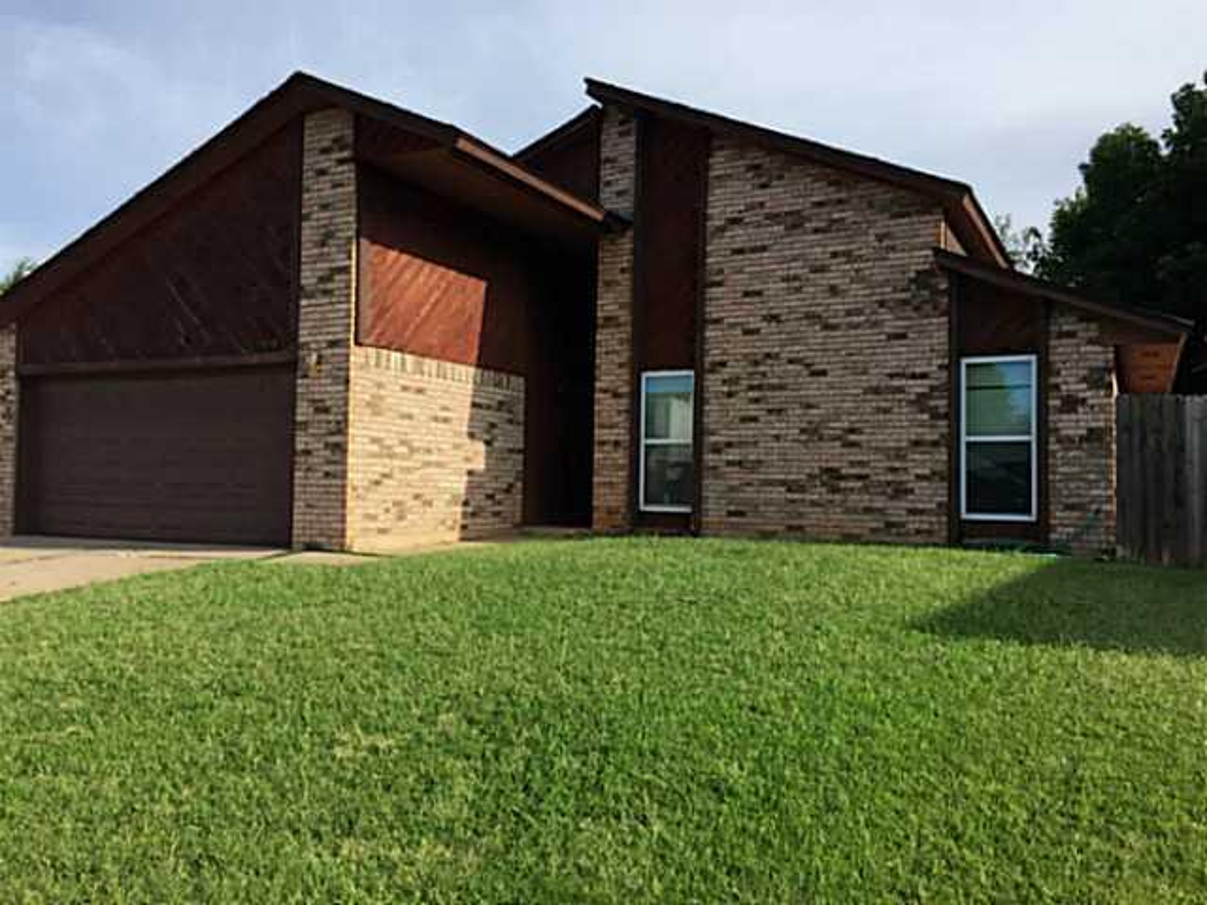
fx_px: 1011
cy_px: 452
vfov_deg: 48.2
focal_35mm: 29
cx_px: 604
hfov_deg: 61.7
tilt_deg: +2.9
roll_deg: -1.4
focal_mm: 4.15
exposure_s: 1/1319
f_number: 2.2
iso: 32
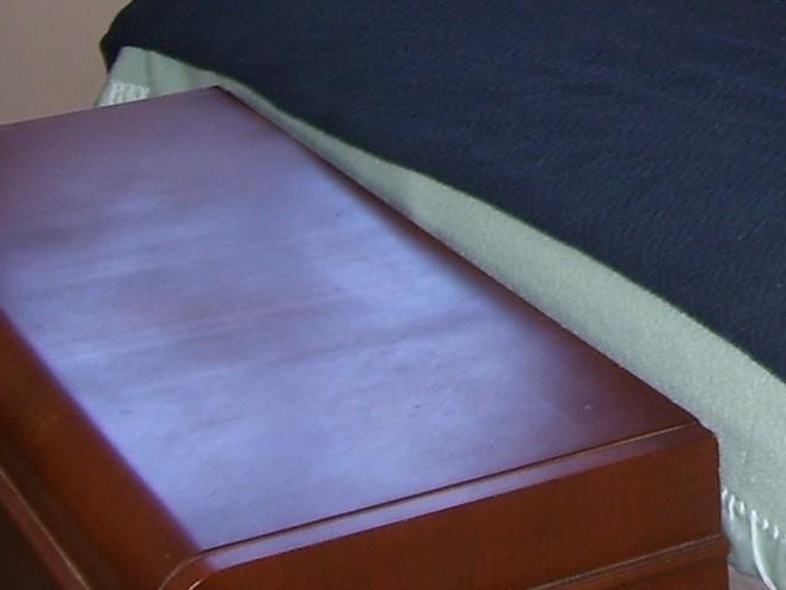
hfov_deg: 16.8
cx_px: 963
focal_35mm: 112
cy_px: 73
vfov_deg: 13.1
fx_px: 2544
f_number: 2.7
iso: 80
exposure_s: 1/60
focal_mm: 6
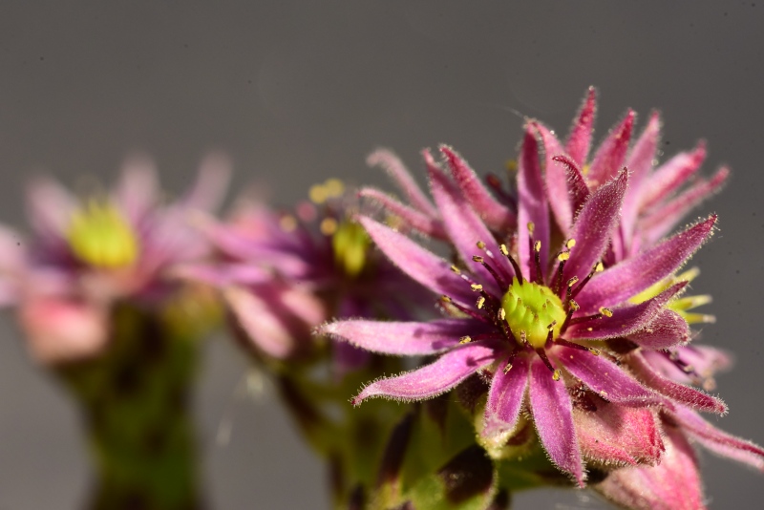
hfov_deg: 19.4
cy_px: 255
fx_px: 2229
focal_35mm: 105
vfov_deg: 13.1
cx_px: 382
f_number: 22
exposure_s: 1/320
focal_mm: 105
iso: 640
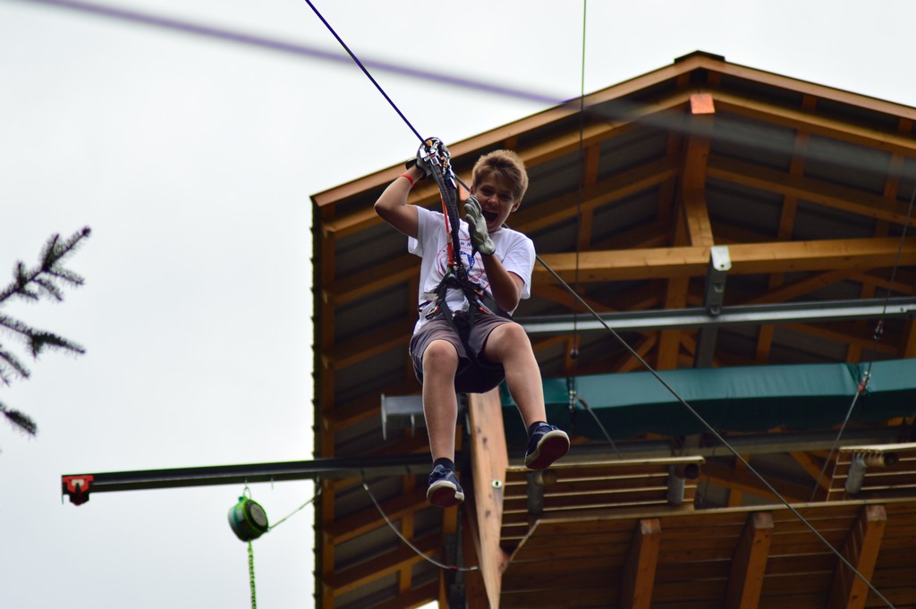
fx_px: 2669
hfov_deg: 19.5
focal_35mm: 105
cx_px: 458
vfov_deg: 13.0
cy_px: 304
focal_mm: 70
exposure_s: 1/1000
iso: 200
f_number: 4
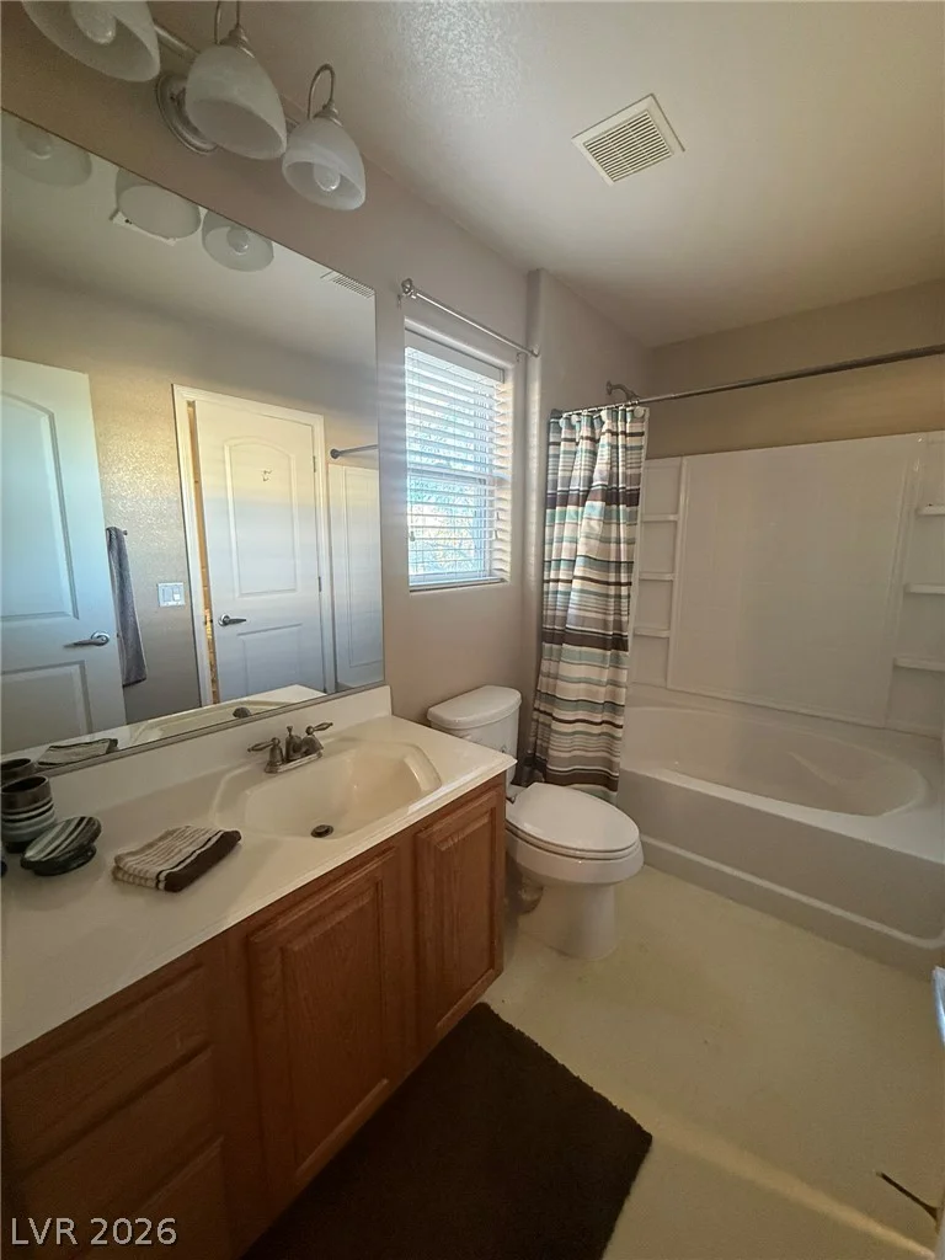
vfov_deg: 102.1
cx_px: 472
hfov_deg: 85.7
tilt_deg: -9.1
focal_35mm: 14
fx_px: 510
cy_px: 630
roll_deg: +0.0
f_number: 2.2
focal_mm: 2.22
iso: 400
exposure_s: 1/60
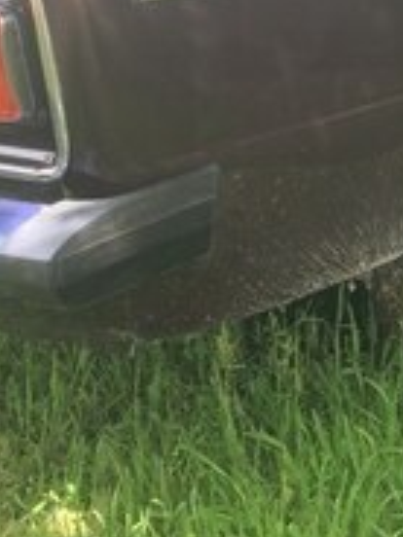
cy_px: -82
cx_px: 423
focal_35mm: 78
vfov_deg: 23.2
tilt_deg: -3.6
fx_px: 1211
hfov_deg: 18.3
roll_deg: -0.8
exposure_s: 1/101
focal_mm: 4.15
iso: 32
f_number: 2.2
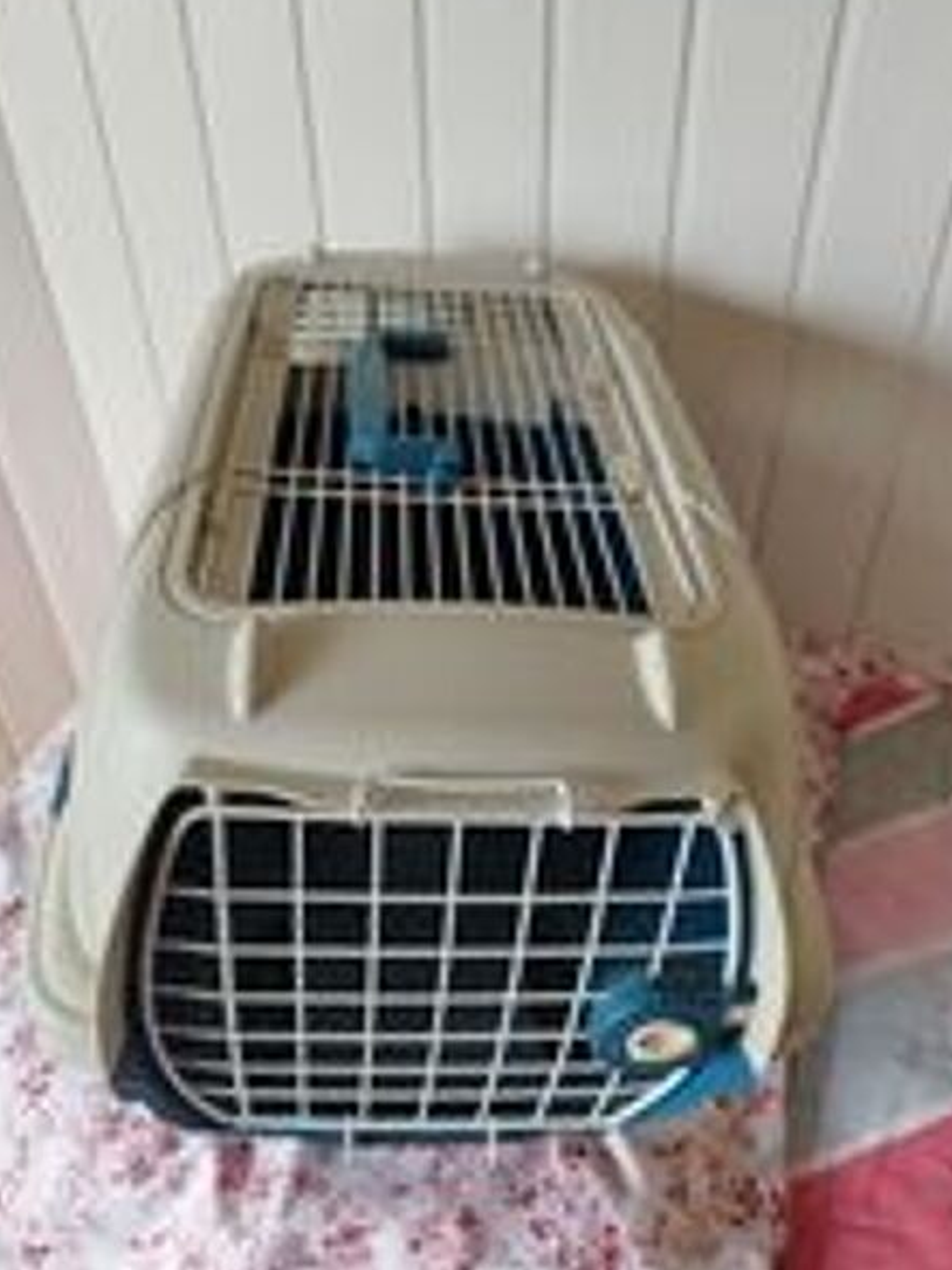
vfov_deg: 67.2
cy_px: 593
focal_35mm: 26
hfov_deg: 53.0
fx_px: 954
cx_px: 475
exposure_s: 1/50
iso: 290
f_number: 1.89
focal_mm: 5.89
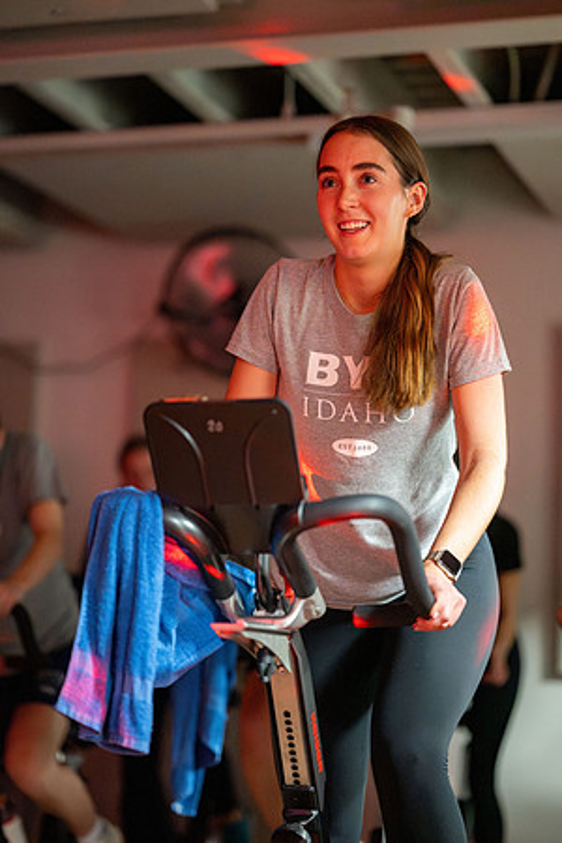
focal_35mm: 85
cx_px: 281
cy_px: 422
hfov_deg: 16.1
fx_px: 1990
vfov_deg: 23.9
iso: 10000
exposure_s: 1/250
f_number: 1.8
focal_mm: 85
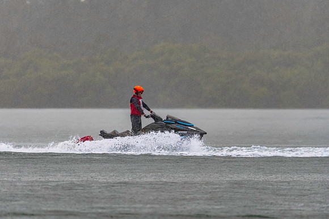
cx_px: 153
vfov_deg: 2.1
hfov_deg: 3.2
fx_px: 5914
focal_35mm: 647
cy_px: 112
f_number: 6.3
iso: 800
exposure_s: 1/640
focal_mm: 600
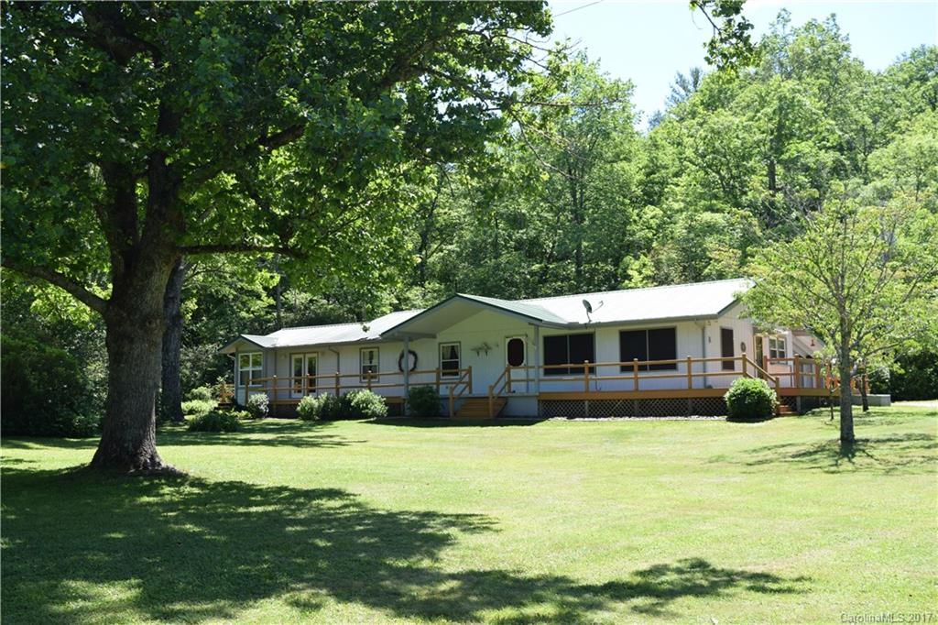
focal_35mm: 36
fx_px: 938
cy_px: 312
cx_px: 469
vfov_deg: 36.8
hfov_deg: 53.1
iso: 250
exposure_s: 1/250
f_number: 8
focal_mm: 24
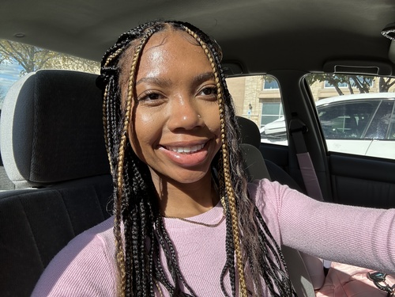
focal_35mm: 23
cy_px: 148
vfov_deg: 58.9
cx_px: 198
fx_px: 262
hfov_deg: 73.9
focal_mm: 2.69
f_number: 1.9
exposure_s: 1/964
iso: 25
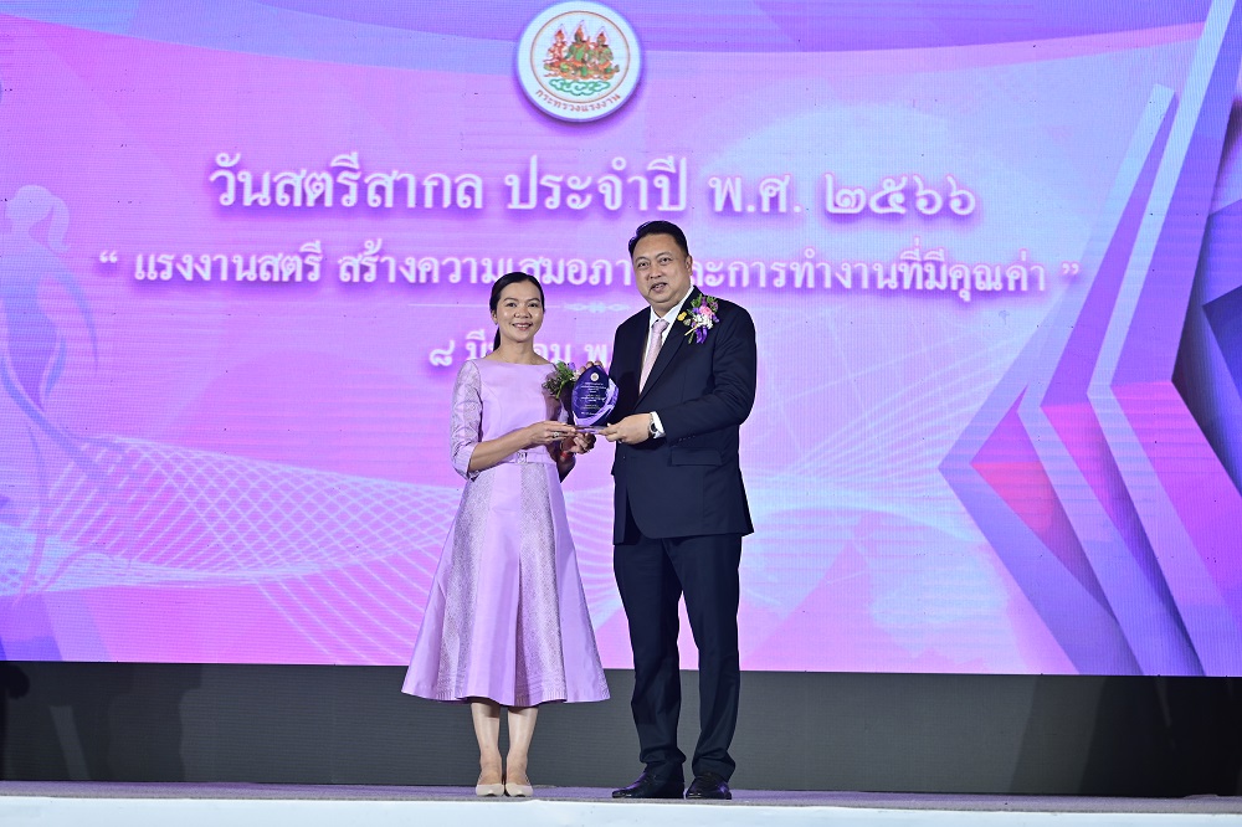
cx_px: 621
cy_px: 414
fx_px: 2483
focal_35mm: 72
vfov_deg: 18.9
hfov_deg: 28.1
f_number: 2.8
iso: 250
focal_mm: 72
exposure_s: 1/30
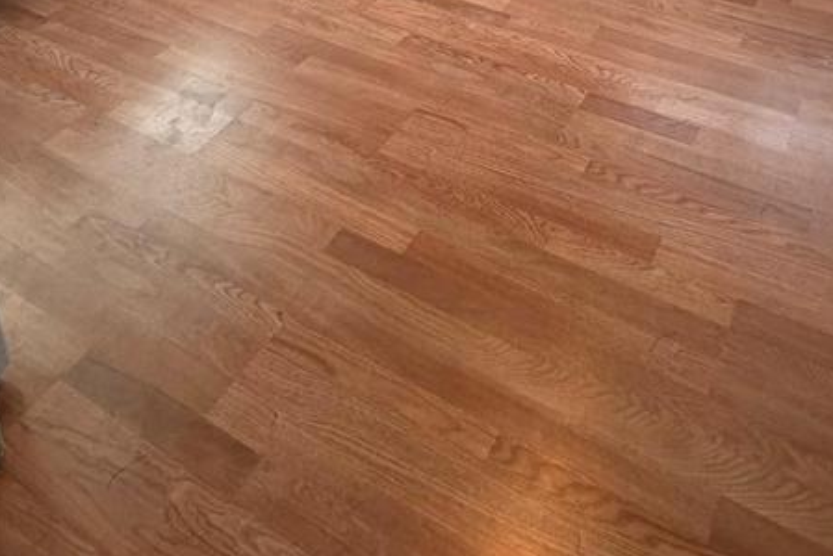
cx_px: 594
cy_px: -263
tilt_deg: -16.2
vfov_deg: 27.3
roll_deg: +0.8
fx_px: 810
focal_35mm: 35
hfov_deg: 52.7
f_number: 2.2
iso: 320
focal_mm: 2.22
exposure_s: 1/120
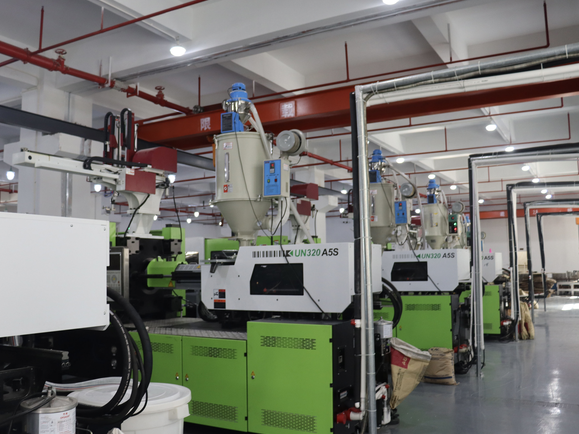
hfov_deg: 63.4
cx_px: 273
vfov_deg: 49.7
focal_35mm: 28
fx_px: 468
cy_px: 214
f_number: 1.8
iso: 125
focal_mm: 4.25
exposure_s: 1/60
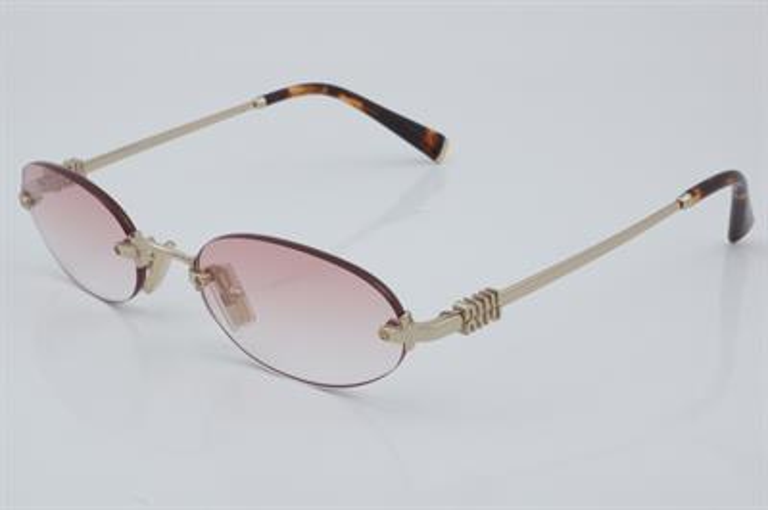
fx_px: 1599
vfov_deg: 18.2
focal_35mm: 75
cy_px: 255
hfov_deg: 27.0
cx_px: 384
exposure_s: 1/4
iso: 100
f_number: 32
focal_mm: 50
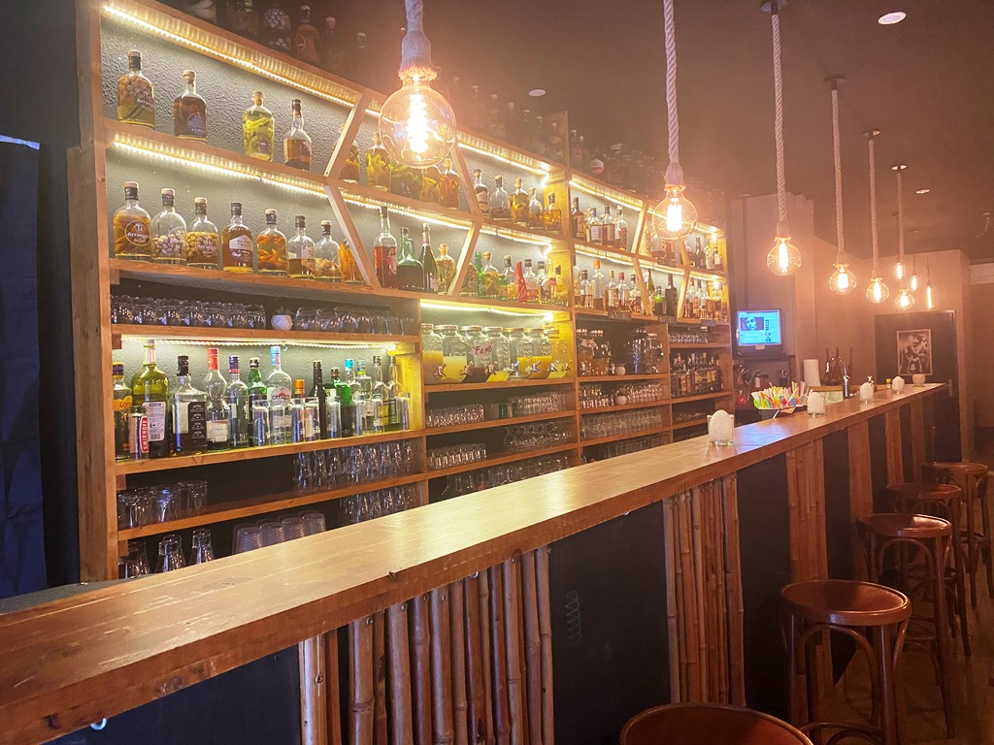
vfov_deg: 53.1
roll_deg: +1.3
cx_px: 497
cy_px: 372
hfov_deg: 67.3
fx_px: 747
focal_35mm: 26
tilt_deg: -0.6
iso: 400
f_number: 1.8
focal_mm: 4.25
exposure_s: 1/50
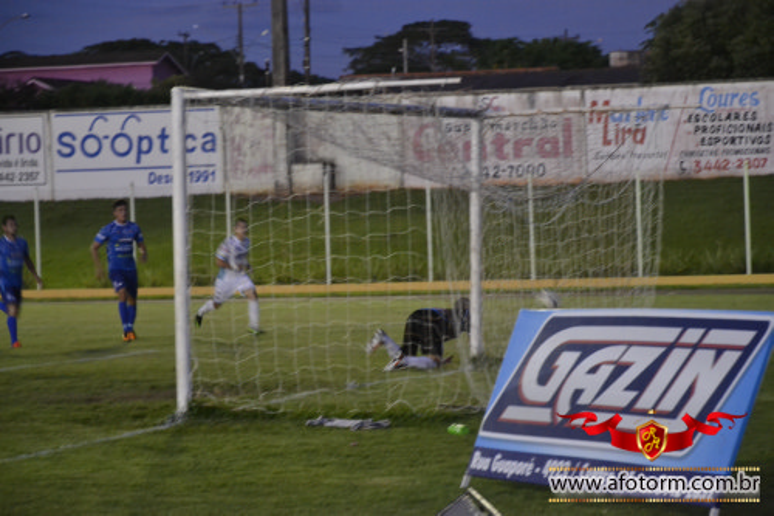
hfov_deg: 14.4
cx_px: 387
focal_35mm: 142
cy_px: 258
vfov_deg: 9.6
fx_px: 3063
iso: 3200
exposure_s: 1/30
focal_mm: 95
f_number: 5.6
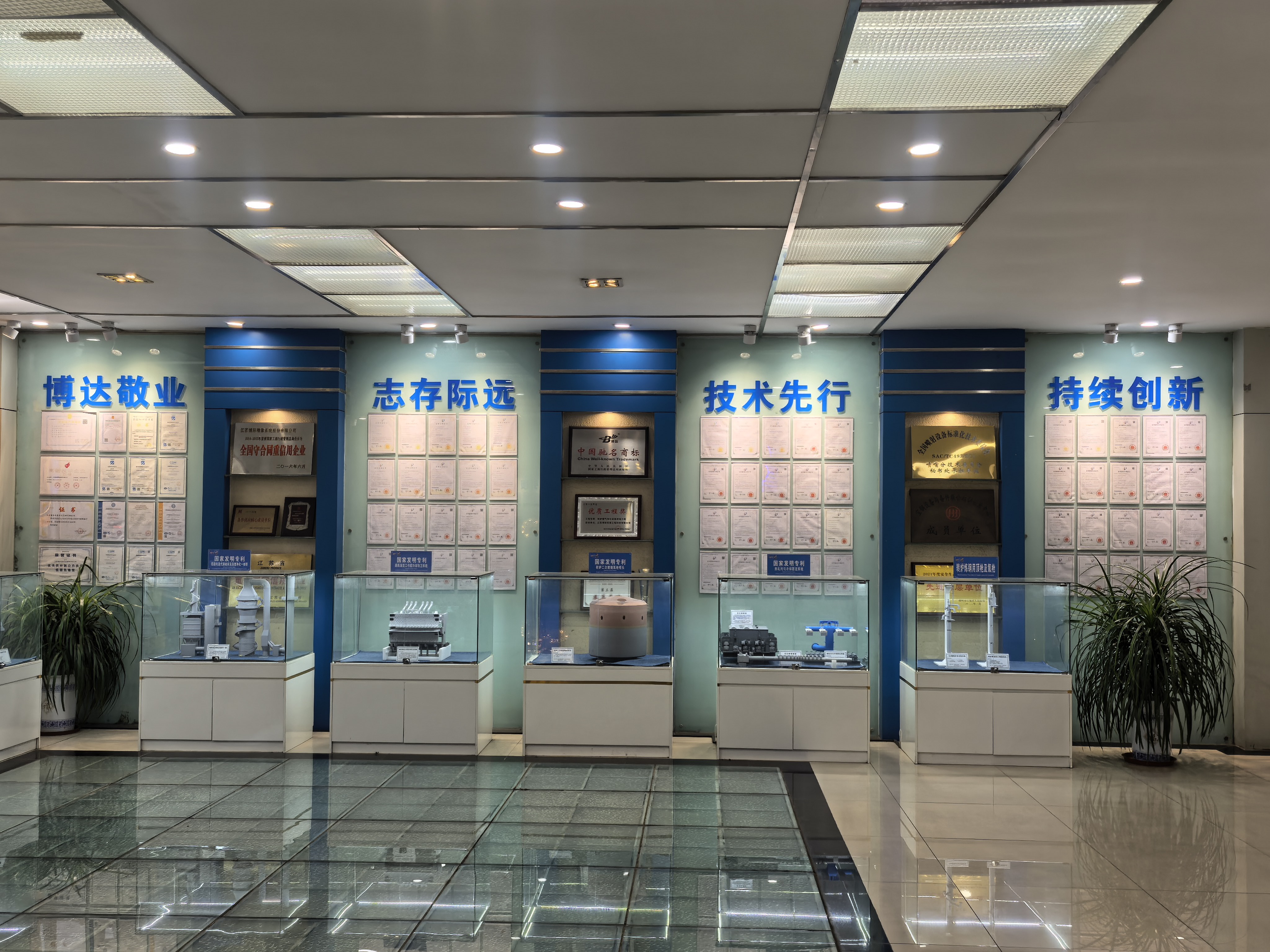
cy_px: 476
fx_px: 1211
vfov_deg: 42.9
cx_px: 635
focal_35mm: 33
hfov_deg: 55.4
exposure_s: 1/100
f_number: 1.4
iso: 50
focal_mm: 5.75
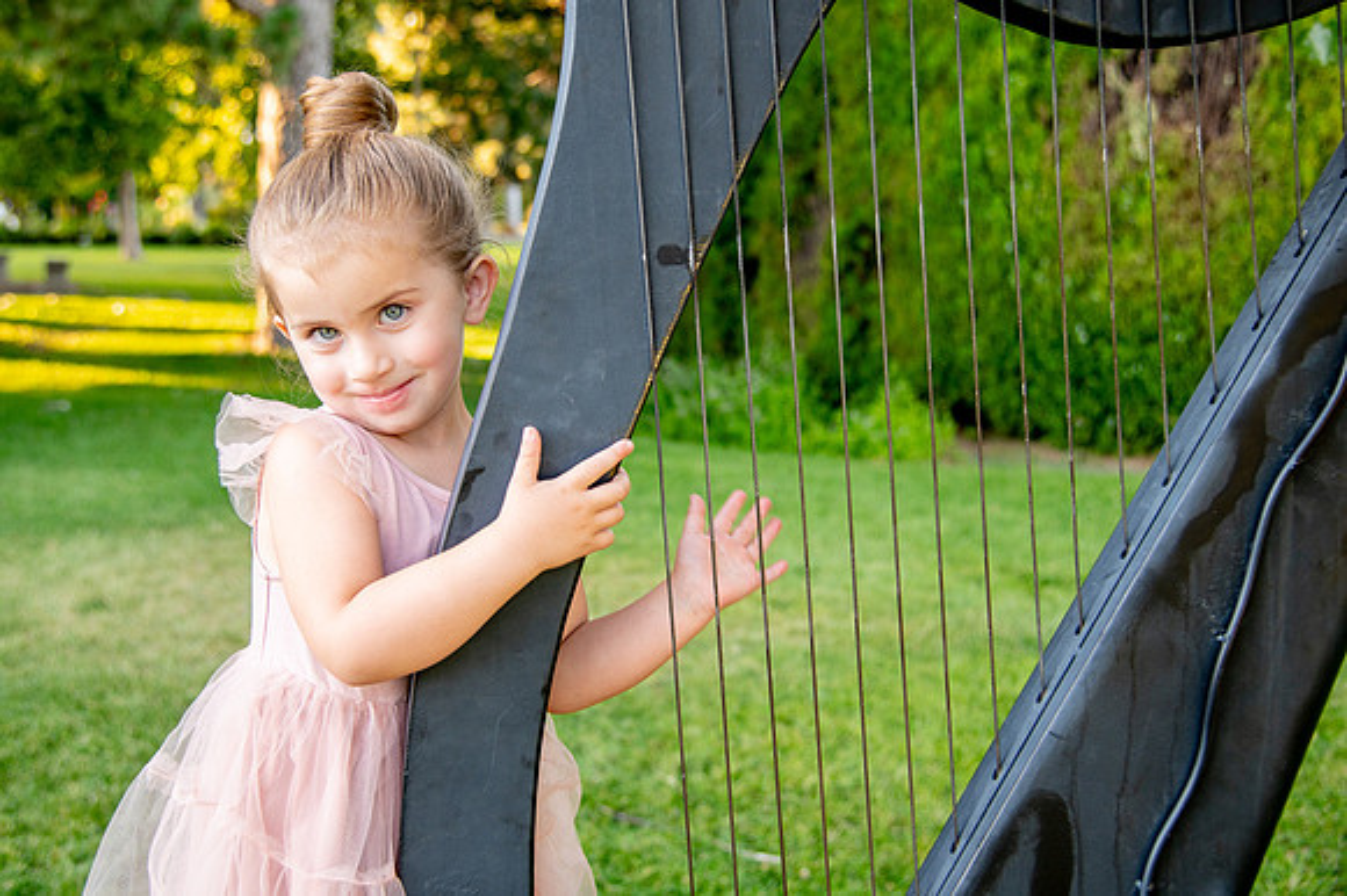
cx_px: 627
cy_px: 401
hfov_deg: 46.4
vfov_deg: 31.9
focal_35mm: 42
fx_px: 1569
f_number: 4
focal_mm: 38
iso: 640
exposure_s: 1/200
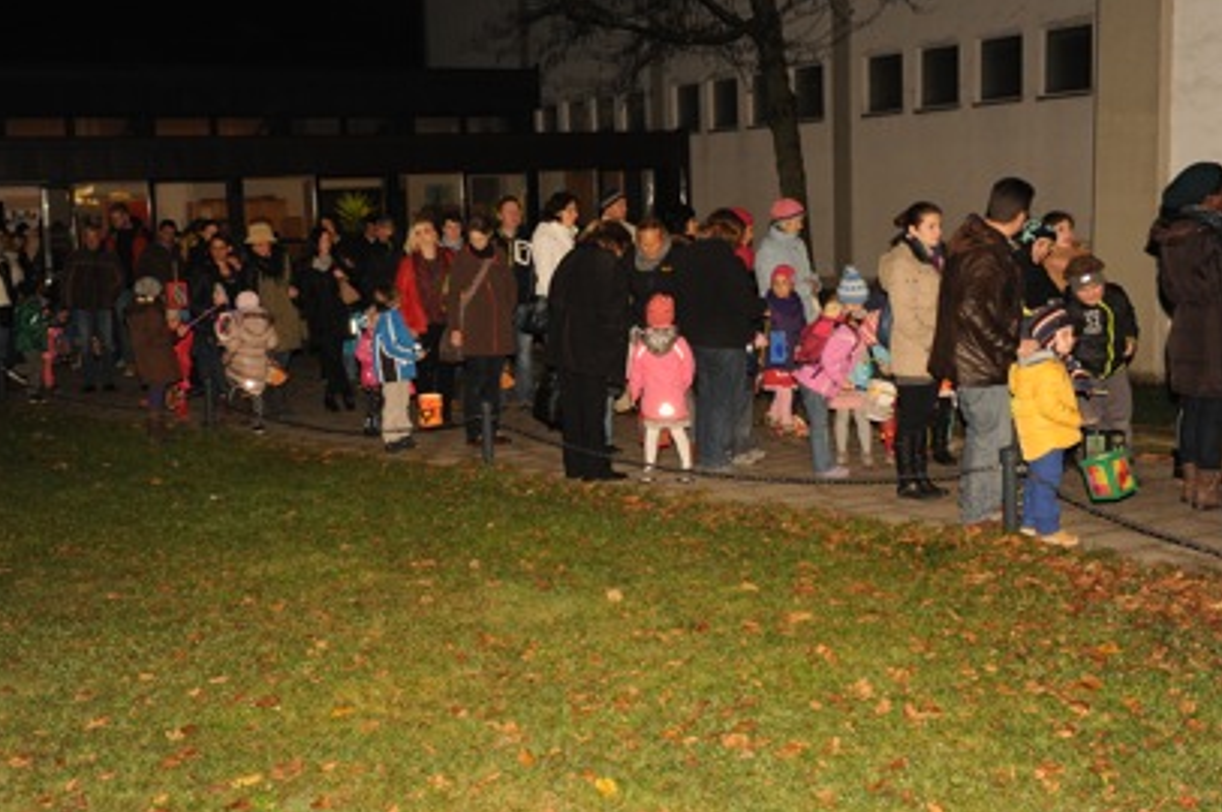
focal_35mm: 42
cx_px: 515
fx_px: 1424
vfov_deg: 31.8
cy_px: 344
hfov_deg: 46.3
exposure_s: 1/60
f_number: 8
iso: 1600
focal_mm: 36
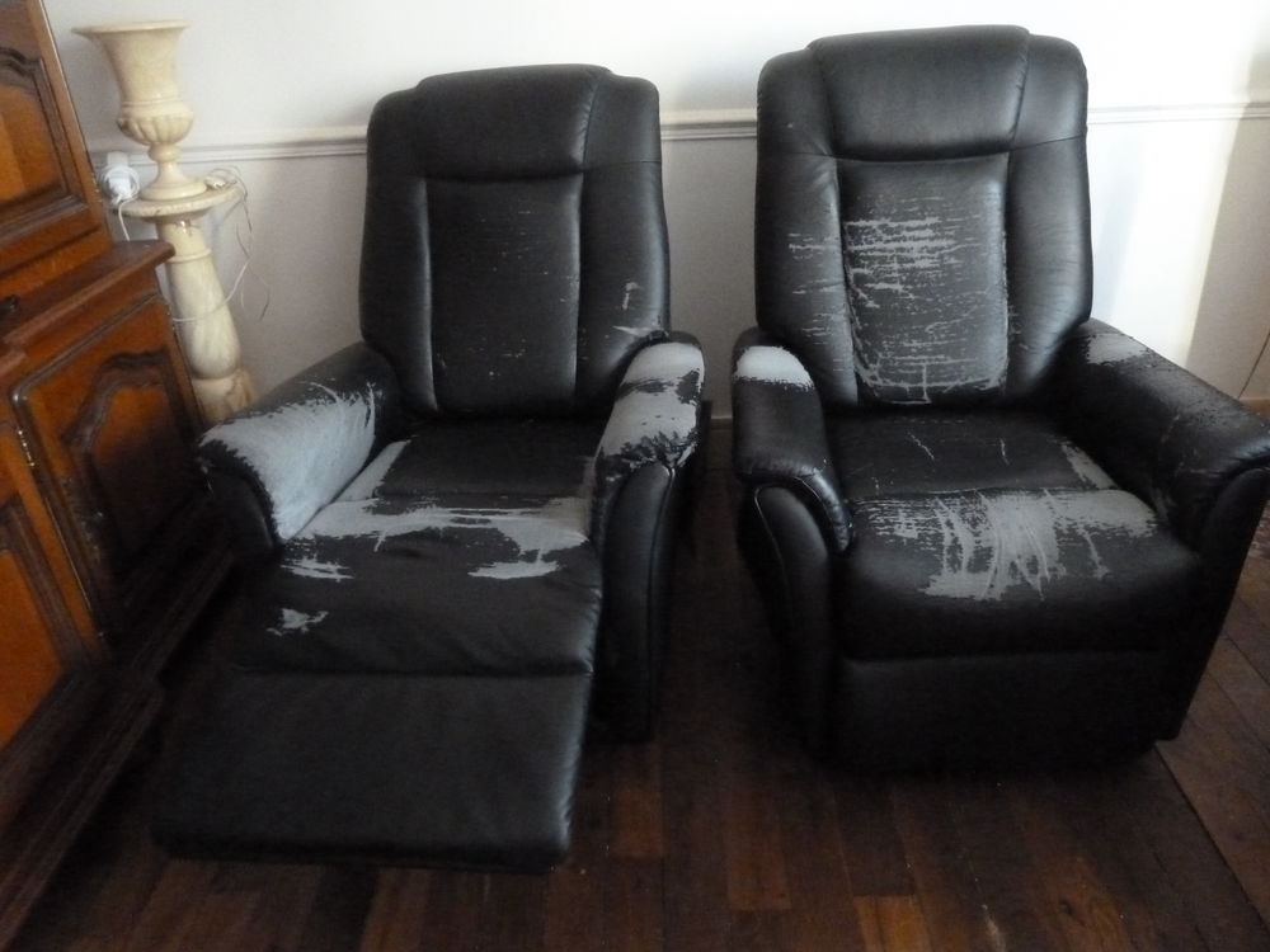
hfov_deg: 69.4
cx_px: 635
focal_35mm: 25
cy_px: 476
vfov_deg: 54.9
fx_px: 917
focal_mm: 4.1
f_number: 3.3
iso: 1250
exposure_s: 1/15
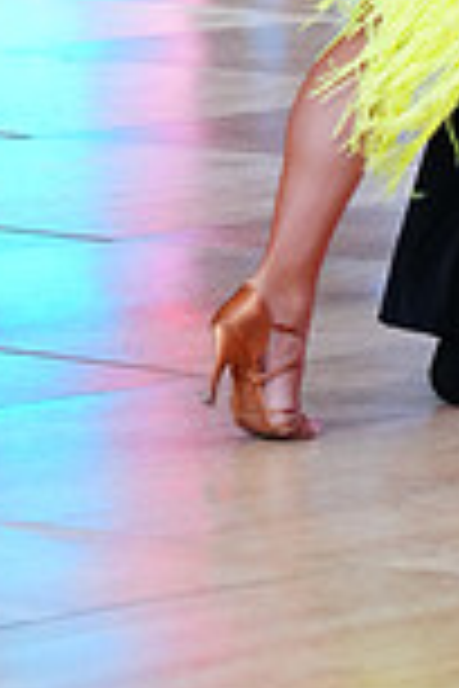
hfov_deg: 3.4
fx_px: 7630
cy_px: -427
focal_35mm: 399
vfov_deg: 5.1
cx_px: 695
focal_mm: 105
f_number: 4
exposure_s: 1/400
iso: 2500
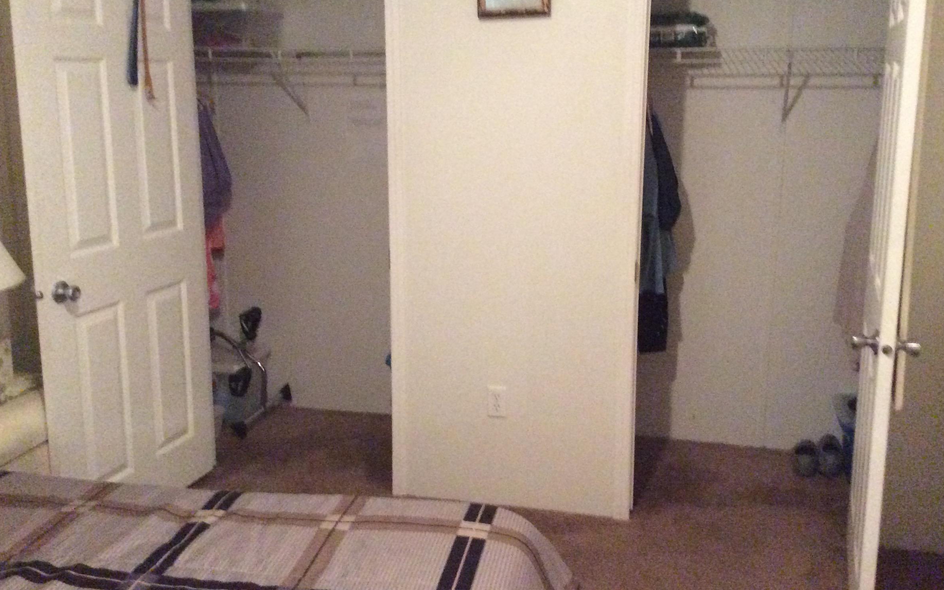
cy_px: 244
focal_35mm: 37
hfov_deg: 52.7
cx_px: 488
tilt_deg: -9.9
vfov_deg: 34.4
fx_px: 952
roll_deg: -0.7
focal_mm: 3.3
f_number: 2.4
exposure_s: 1/15
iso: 500
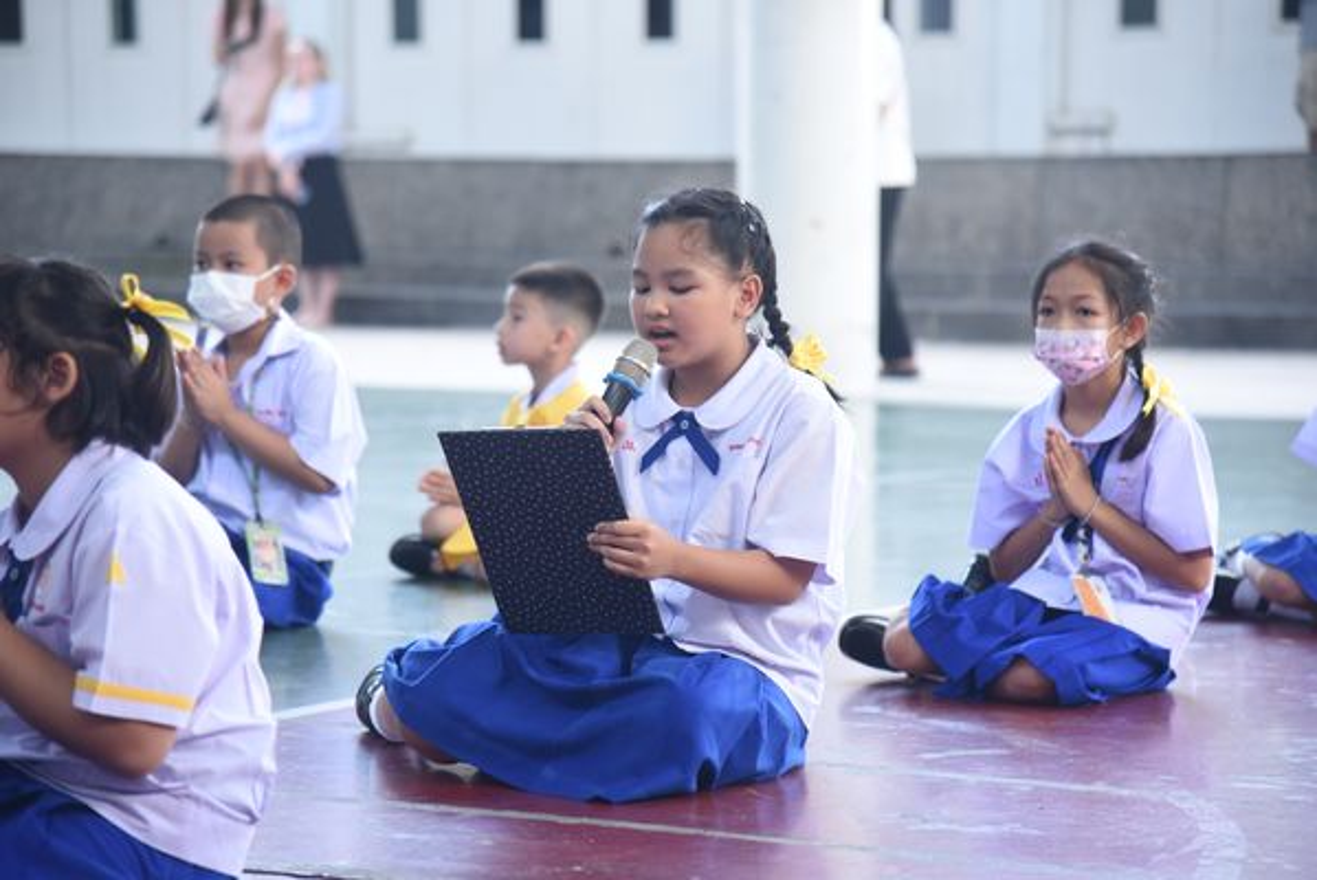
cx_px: 658
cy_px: 440
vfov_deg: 11.4
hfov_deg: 17.1
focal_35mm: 120
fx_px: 4392
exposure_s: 1/125
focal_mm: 120
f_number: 4
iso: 800
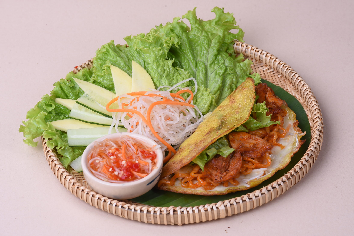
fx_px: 1249
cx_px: 181
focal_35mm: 127
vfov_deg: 10.8
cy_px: 115
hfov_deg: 16.1
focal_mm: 116
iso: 100
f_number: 14
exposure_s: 1/100
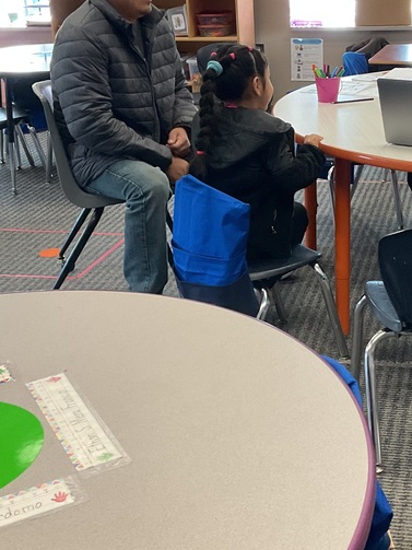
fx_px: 937
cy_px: 204
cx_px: 314
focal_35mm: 59
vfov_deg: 32.5
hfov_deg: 24.5
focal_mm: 3
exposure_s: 1/60
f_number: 1.8
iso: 100
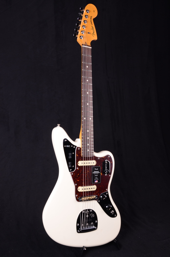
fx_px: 267
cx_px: 85
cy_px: 128
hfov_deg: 35.3
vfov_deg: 51.4
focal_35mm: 38
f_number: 13
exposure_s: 1/200
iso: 200
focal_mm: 25
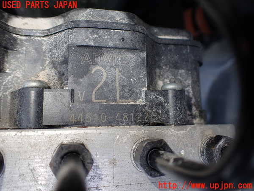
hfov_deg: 60.0
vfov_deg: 46.8
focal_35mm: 30
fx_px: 220
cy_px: 96
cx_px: 127
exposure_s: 1/125
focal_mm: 5.4
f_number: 2.3
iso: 160
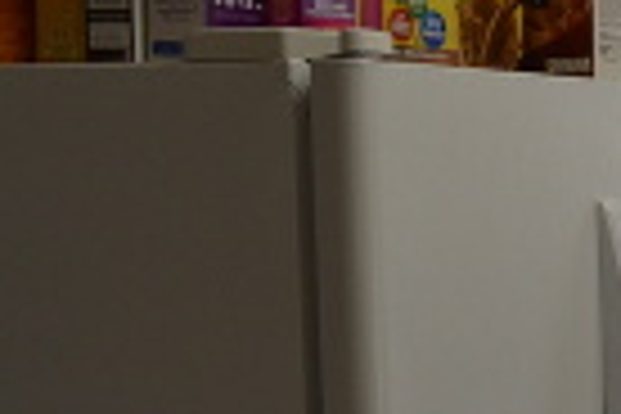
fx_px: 2156
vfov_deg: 10.7
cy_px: 542
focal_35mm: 125
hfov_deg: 13.3
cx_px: 1354
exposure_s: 1/125
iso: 400
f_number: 5.6
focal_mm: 18
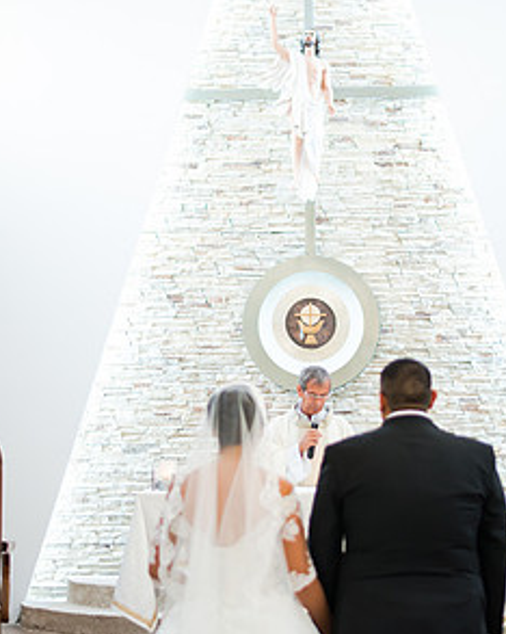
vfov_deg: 20.6
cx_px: 316
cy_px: 259
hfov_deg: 16.5
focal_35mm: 93
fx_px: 1743
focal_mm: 50
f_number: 1.8
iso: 1000
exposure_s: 1/200
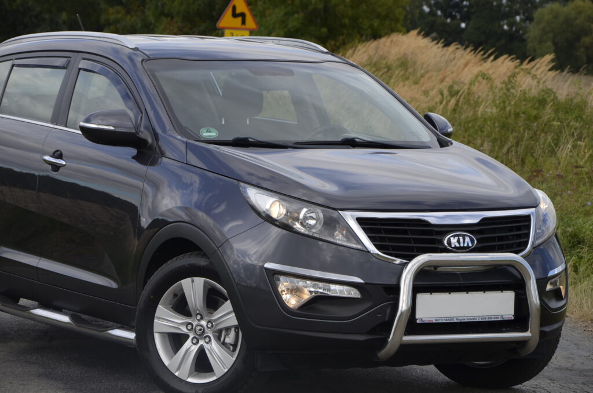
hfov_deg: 13.1
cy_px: 196
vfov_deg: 8.7
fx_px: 2589
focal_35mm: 158
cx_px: 296
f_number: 8
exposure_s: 1/250
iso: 140
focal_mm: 105
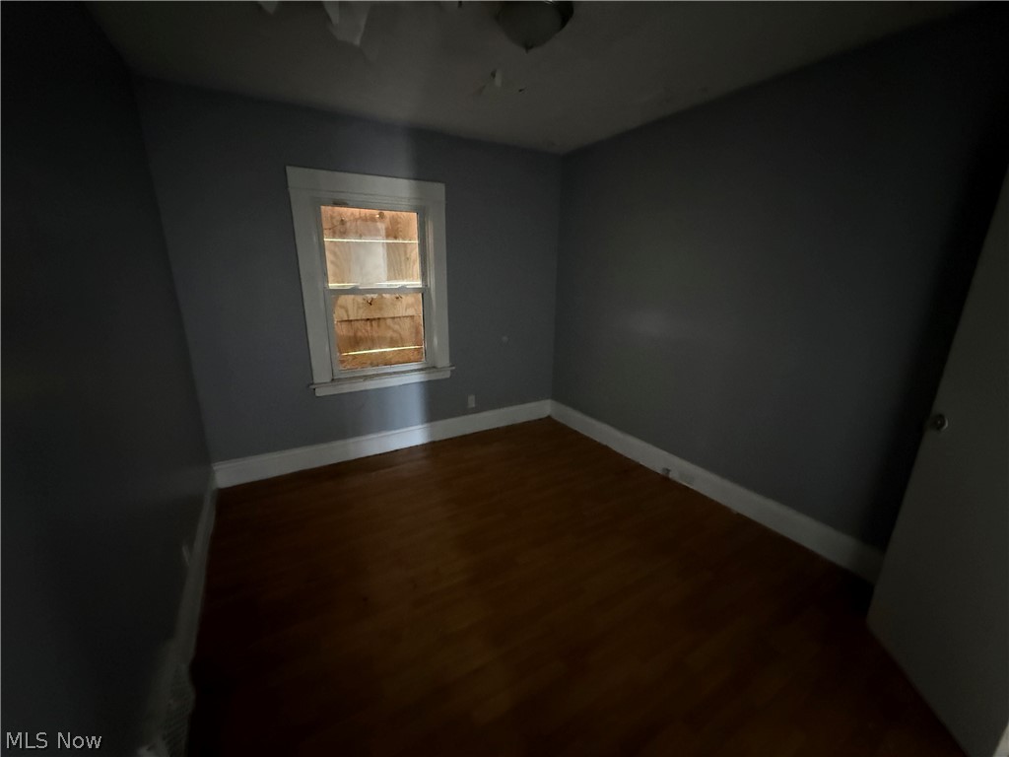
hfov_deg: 102.1
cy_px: 378
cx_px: 504
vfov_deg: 85.7
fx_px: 408
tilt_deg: -15.2
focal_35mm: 14
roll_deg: -1.2
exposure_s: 1/30
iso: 3200
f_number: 2.2
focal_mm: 2.22
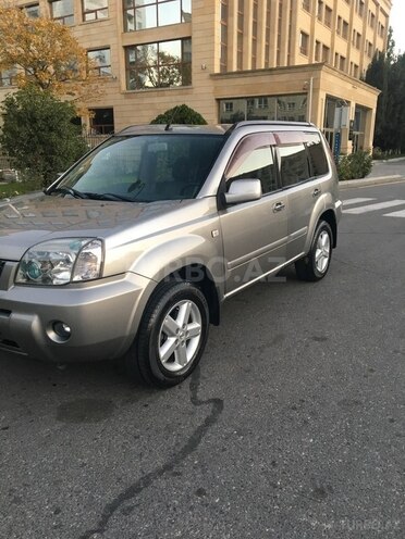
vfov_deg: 61.7
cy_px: 270
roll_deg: -0.5
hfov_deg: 48.2
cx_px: 202
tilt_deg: -14.4
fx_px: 452
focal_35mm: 29
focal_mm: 4.15
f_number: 2.2
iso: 50
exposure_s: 1/33
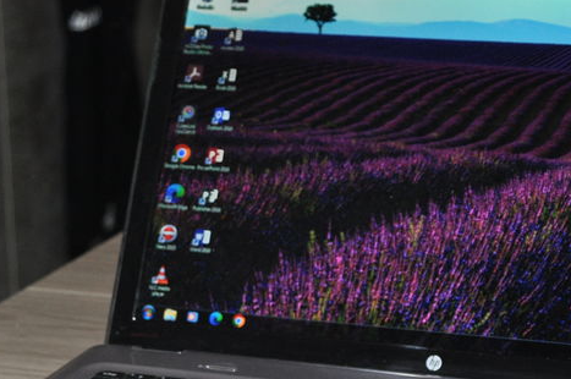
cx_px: 342
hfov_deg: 15.2
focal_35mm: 135
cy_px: 306
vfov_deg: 10.1
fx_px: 2138
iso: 800
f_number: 4.8
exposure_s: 1/60
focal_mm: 42
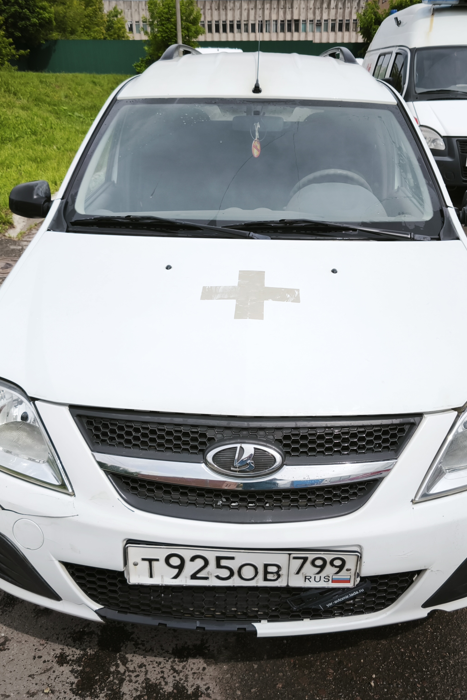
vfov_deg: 58.7
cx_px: 251
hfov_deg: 41.1
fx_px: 623
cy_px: 349
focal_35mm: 32
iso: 80
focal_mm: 5.35
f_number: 1.7
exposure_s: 1/2713
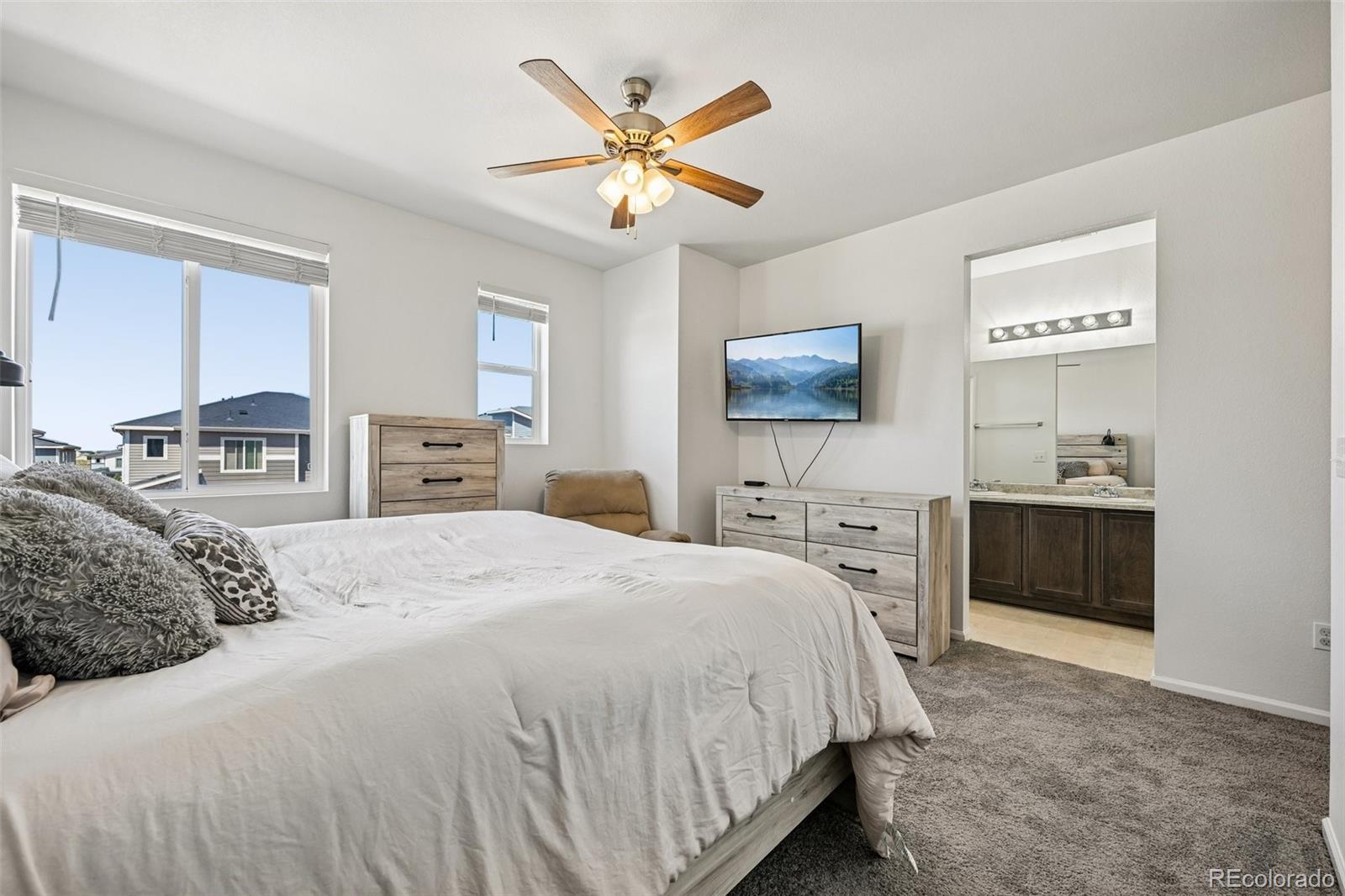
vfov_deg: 81.2
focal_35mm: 14
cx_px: 672
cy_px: 448
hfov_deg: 104.3
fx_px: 523
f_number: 11
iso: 140
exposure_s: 1/15
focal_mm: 14
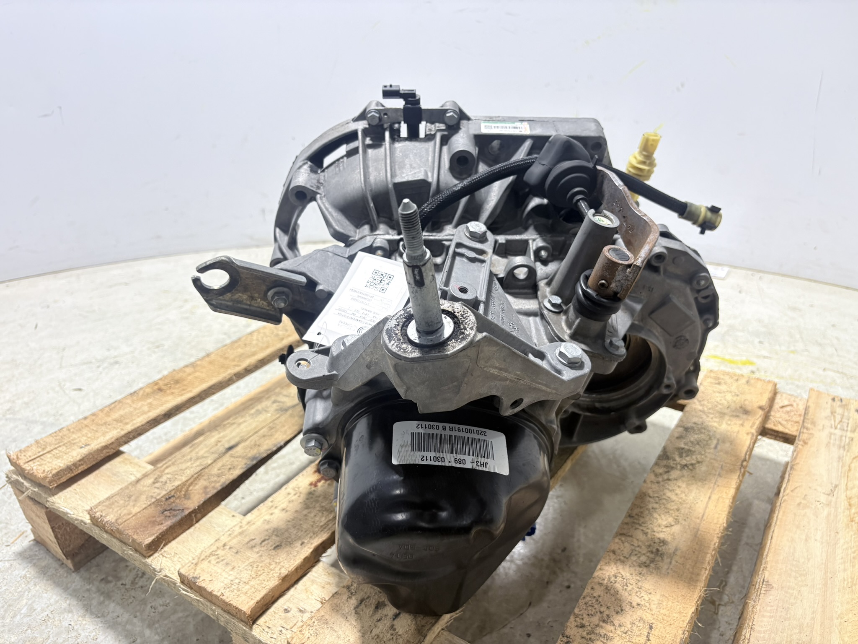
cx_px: 429
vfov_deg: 53.1
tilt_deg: -26.0
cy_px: 322
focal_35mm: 26
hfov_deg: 67.3
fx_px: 644
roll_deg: +2.5
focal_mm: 5.96
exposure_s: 1/120
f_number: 1.6
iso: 125
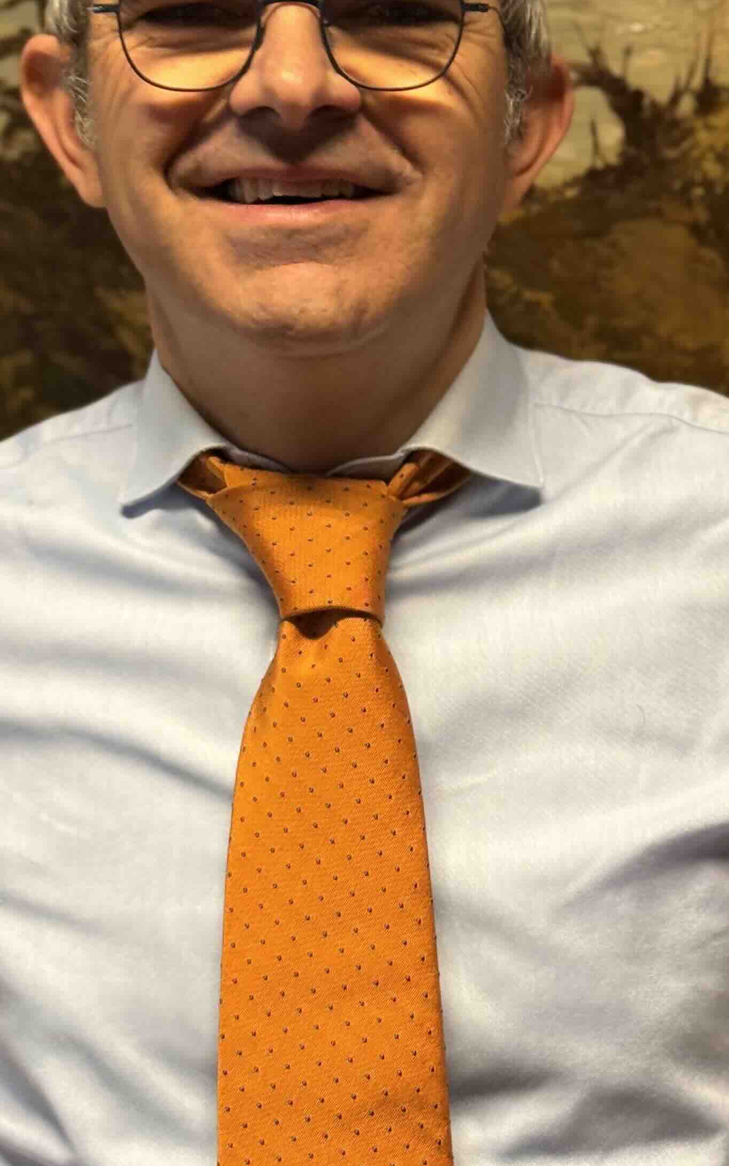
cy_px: 503
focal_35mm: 94
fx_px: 2988
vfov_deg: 22.1
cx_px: 321
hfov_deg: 13.9
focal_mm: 6.76
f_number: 1.78
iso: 200
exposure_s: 1/33
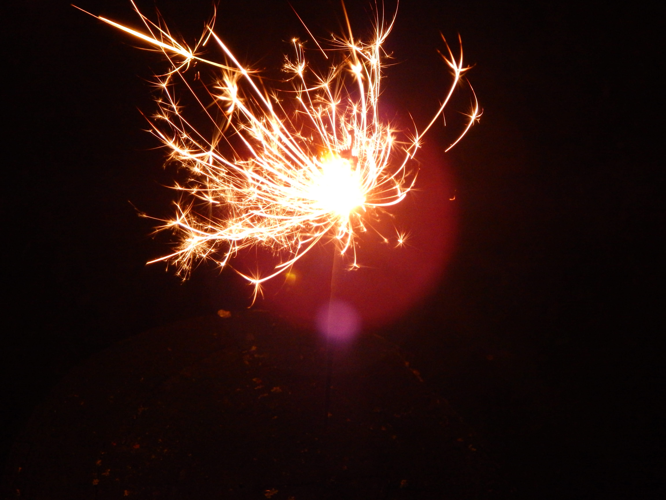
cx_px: 333
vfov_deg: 24.0
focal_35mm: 61
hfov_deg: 31.7
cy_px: 250
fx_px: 1174
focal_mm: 10.9
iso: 200
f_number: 4
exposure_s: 1/15
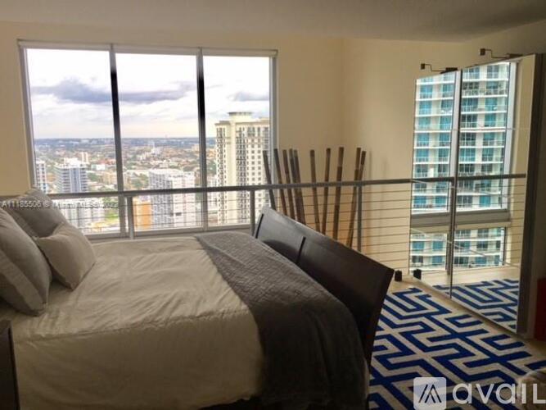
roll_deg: -0.6
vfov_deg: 48.2
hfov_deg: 61.7
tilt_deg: -7.5
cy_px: 205
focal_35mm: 29
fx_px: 457
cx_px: 273
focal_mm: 4.15
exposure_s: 1/128
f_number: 2.2
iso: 25
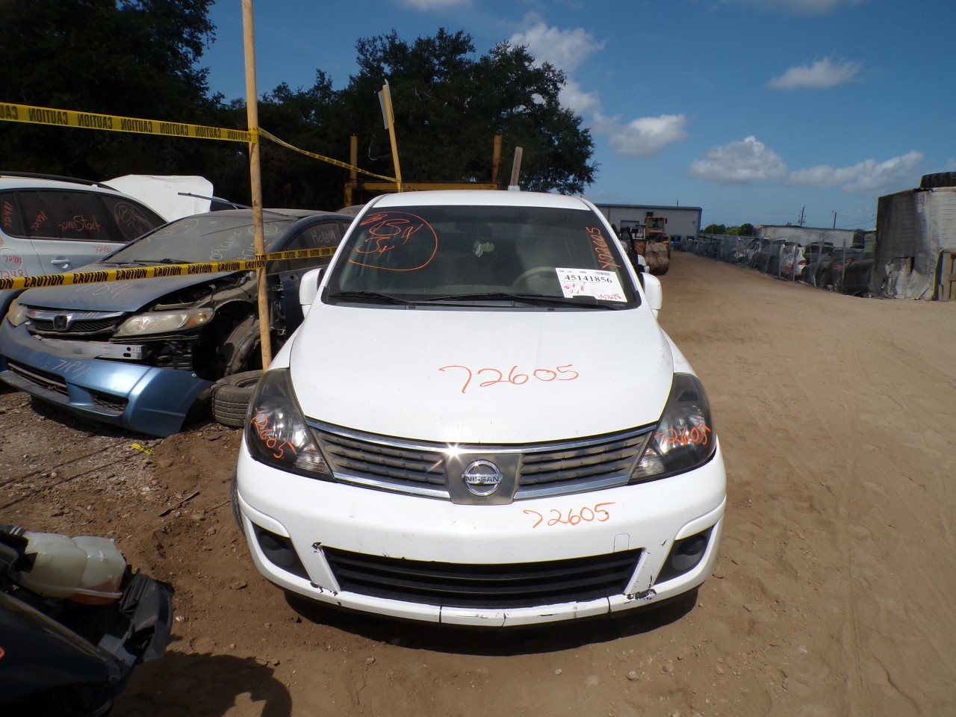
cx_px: 478
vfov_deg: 56.8
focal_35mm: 24
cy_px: 358
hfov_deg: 71.6
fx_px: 663
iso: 100
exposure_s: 1/1000
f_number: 5.8
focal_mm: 4.3
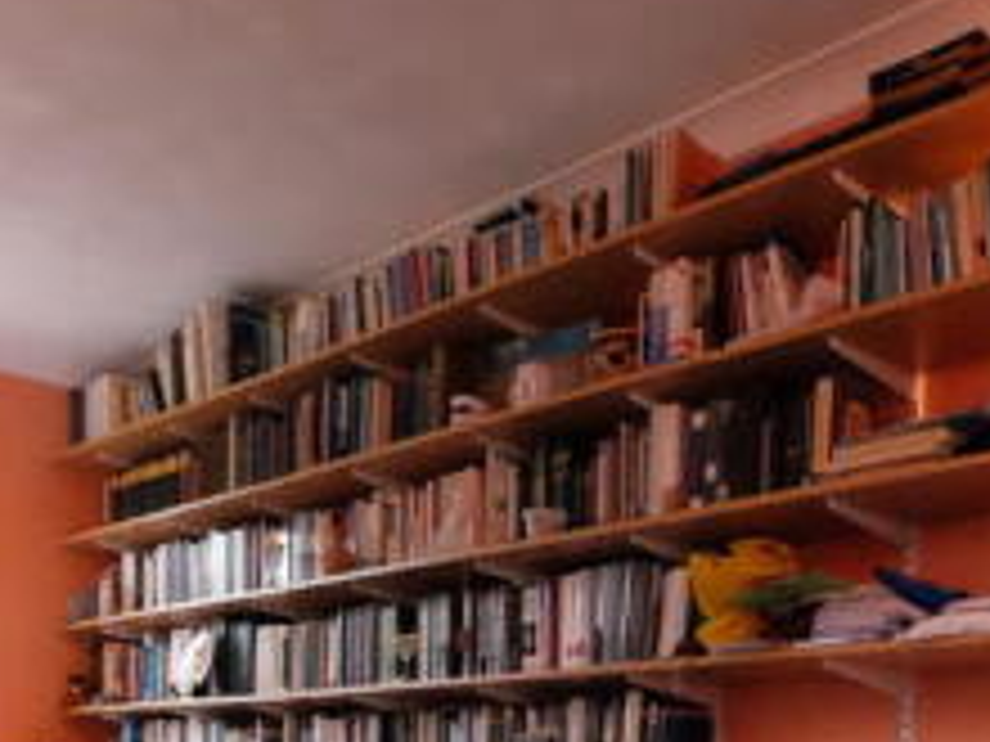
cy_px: 879
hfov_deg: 42.4
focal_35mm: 43
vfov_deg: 29.2
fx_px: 1230
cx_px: 749
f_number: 6.4
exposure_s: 1/45
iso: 6400
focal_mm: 10
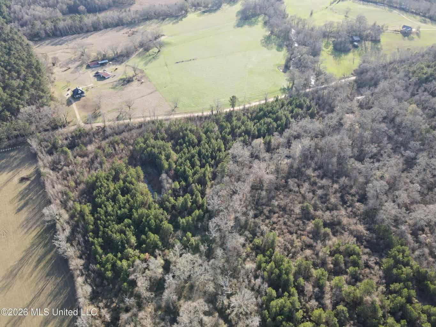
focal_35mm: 24
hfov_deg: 71.6
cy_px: 164
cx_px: 218
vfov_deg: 56.8
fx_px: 302
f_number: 2.8
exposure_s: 1/100
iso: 100
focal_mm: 4.5
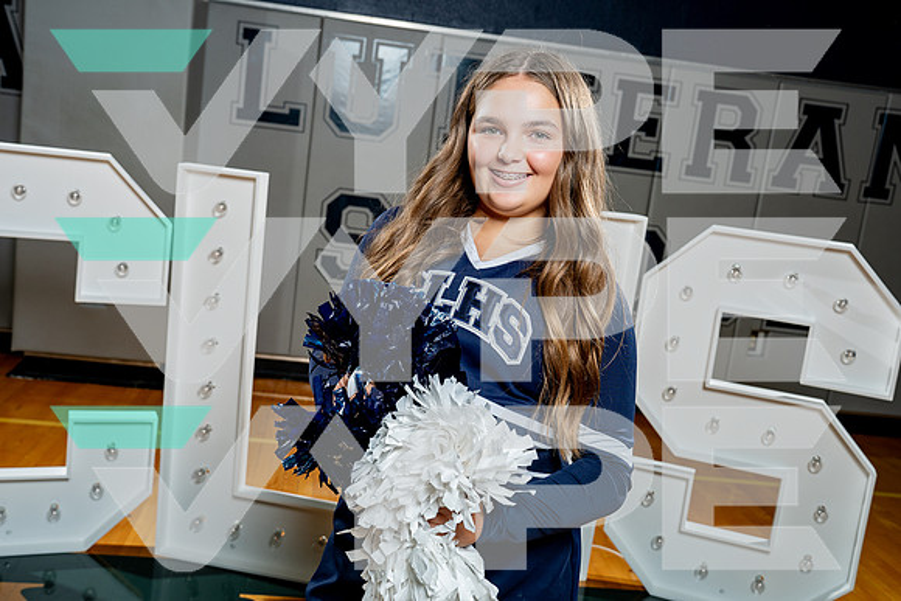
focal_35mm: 38
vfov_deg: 35.3
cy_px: 294
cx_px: 438
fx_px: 946
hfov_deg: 50.9
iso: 250
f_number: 5.6
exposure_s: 1/250
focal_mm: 36
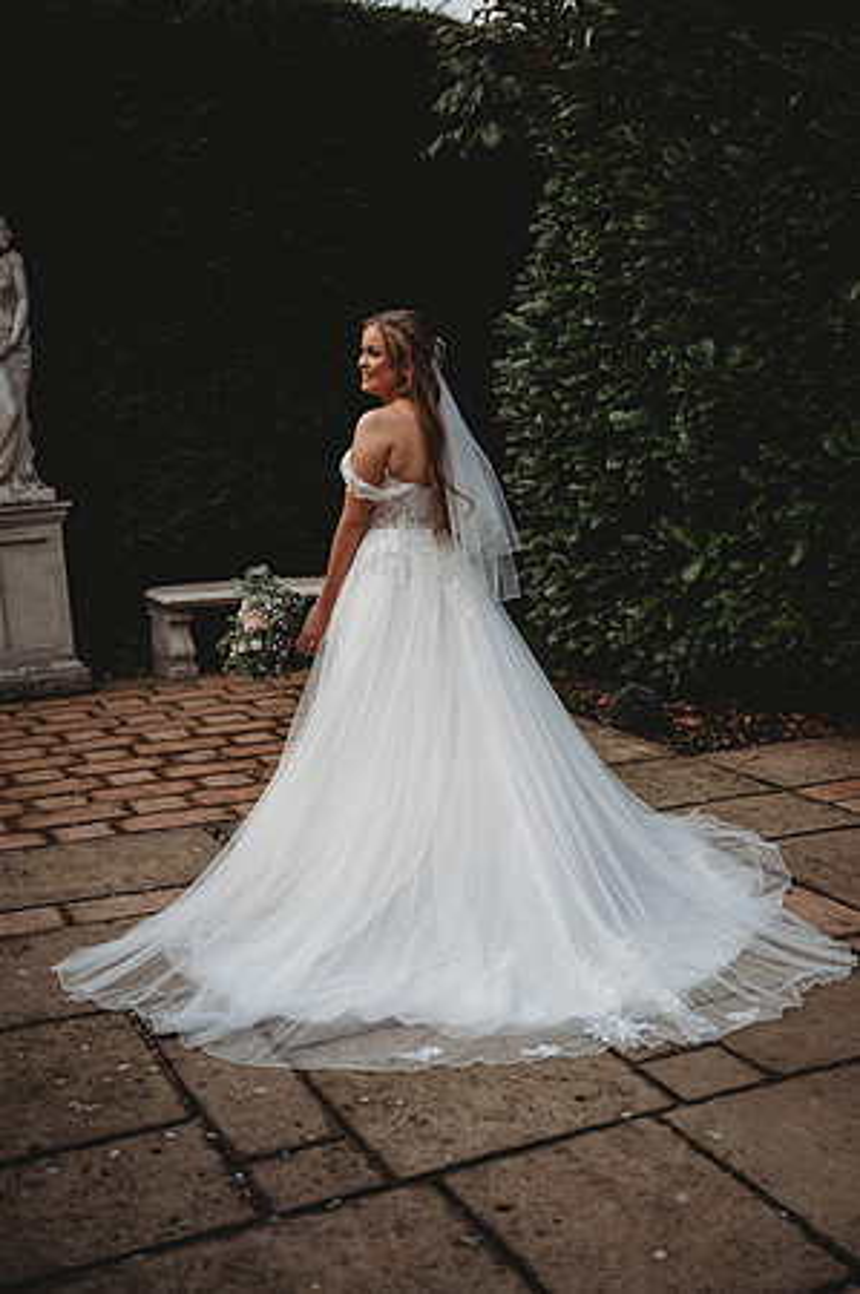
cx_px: 430
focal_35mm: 40
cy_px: 647
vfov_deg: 48.5
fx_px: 1437
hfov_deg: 33.3
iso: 100
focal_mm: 40
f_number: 2.8
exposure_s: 1/1000
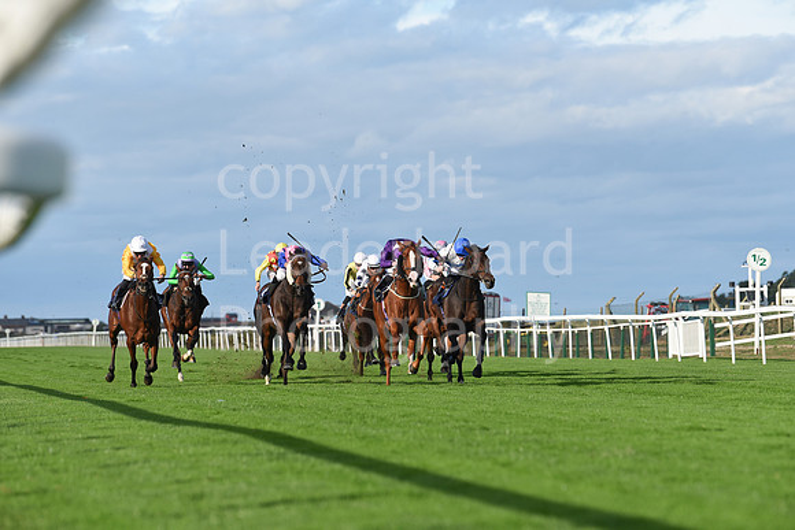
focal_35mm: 200
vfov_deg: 6.9
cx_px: 398
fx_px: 4417
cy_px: 265
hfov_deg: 10.3
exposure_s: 1/2000
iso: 400
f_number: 5
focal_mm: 200
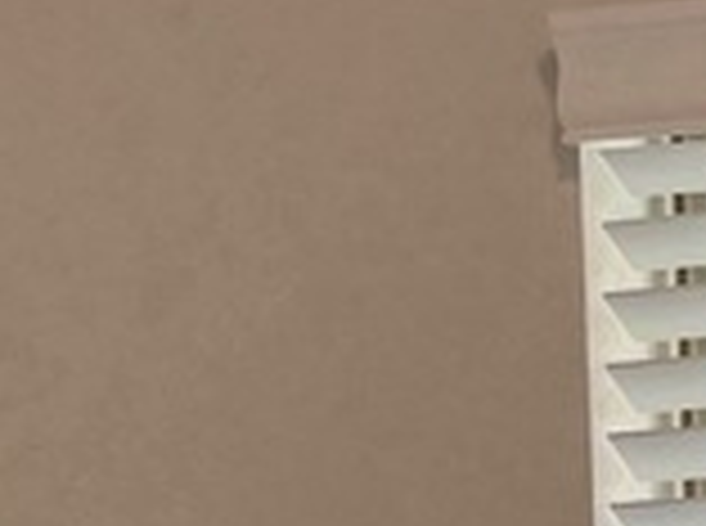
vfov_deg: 6.7
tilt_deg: -6.5
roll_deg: +0.7
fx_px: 4090
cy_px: 1549
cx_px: 1479
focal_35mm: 201
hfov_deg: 9.2
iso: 40
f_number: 1.6
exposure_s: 1/120
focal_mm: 4.2
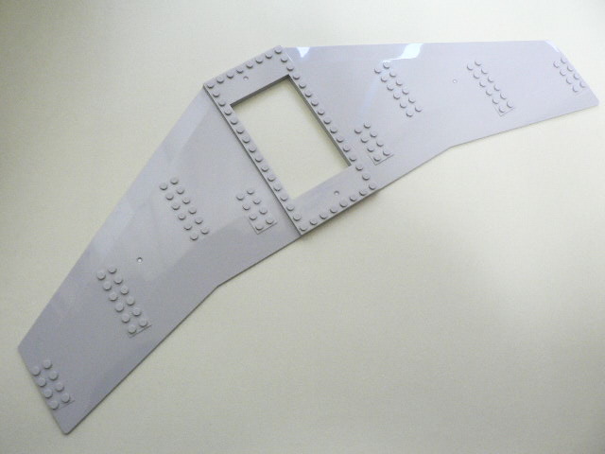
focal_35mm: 36
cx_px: 302
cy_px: 227
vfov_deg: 39.7
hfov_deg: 51.4
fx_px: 629
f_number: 2.8
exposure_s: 1/8
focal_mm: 6
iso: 200
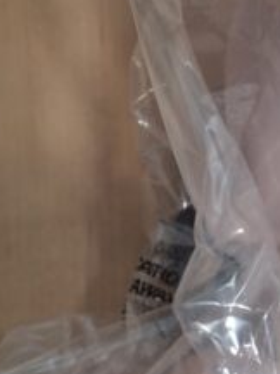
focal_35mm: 85
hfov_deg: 17.0
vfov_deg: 23.0
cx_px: 270
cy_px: 151
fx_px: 917
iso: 320
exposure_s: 1/100
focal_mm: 5.54
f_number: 1.8
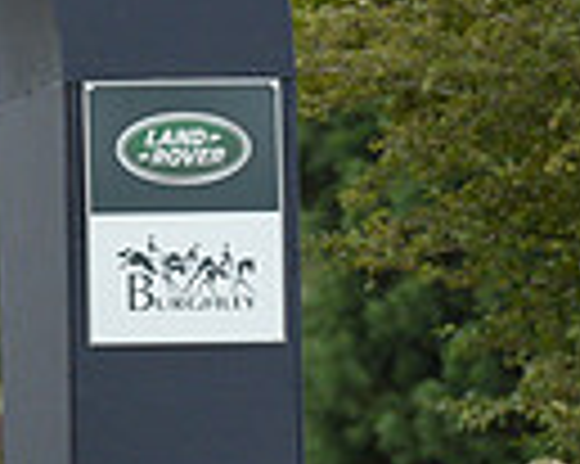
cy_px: 167
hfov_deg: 1.2
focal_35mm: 1564
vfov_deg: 1.0
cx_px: -535
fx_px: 26827
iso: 2000
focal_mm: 370
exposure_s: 1/800
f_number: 9
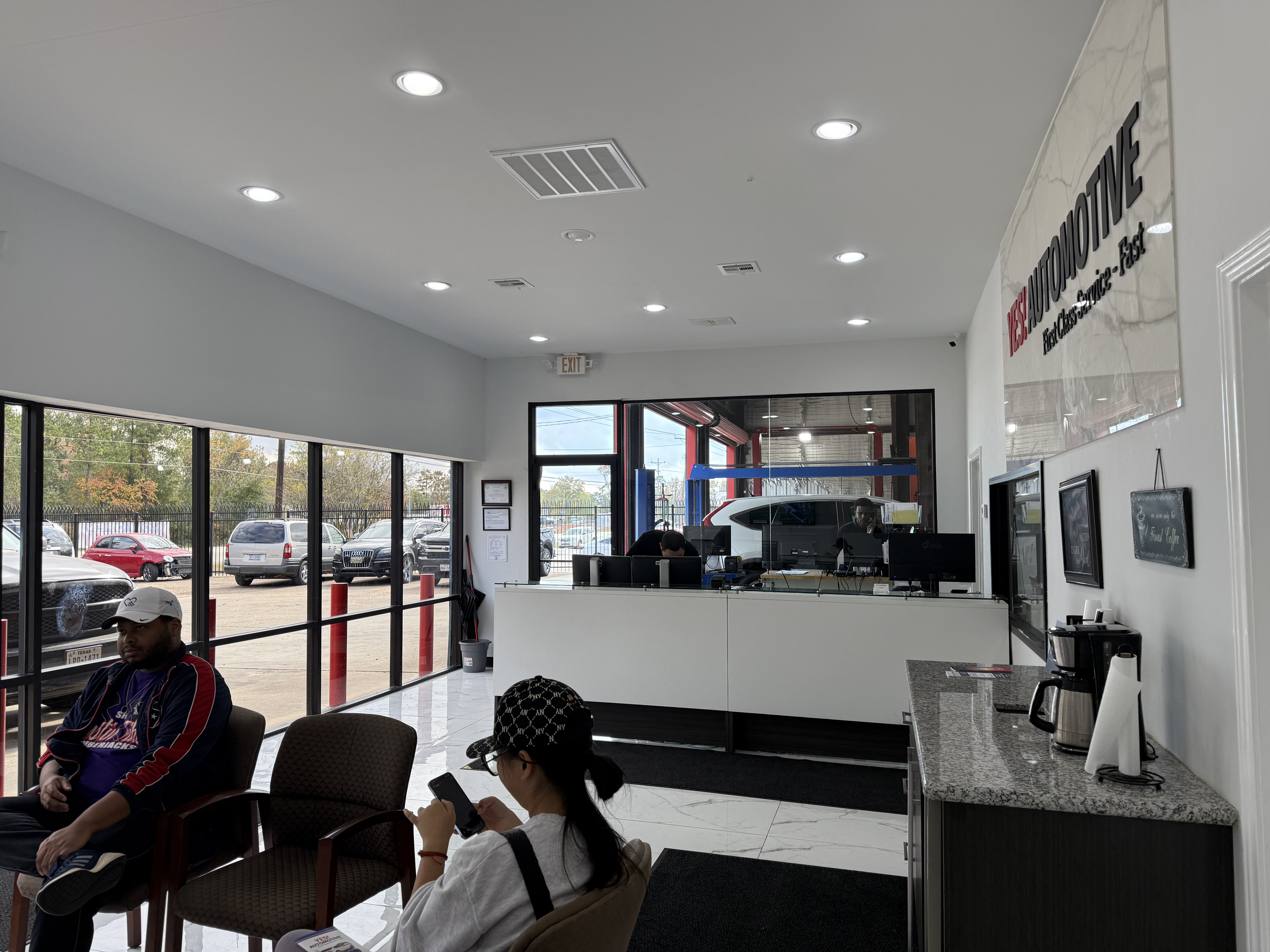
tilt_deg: +3.4
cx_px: 635
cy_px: 476
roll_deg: +0.2
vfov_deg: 56.8
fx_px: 881
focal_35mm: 24
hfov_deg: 71.6
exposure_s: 1/345
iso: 100
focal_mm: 6.76
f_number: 1.78
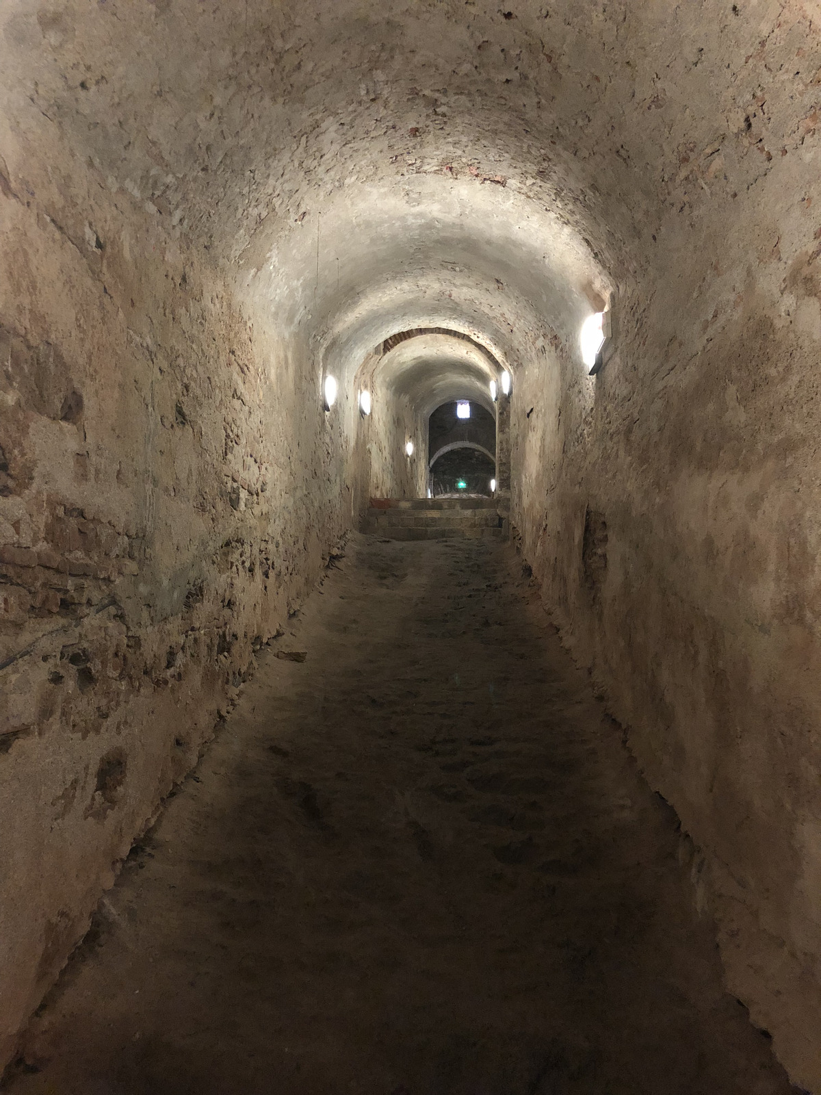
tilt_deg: +6.4
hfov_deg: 49.7
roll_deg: -0.3
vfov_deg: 63.4
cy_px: 548
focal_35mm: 28
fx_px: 885
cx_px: 410
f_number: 1.8
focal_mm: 4
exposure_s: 1/4
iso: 100
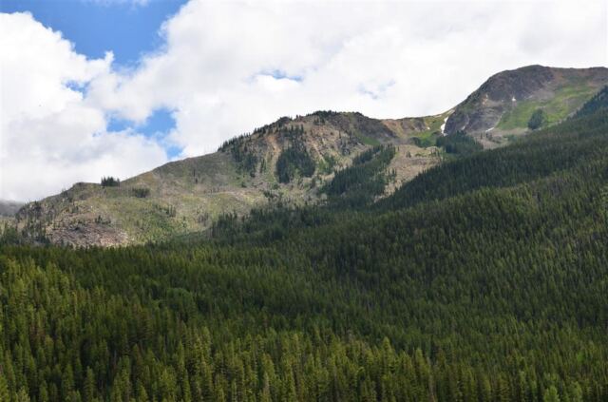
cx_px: 304
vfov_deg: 25.6
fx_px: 884
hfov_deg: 37.9
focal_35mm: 52
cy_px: 201
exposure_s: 1/250
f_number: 8
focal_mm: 35
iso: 100
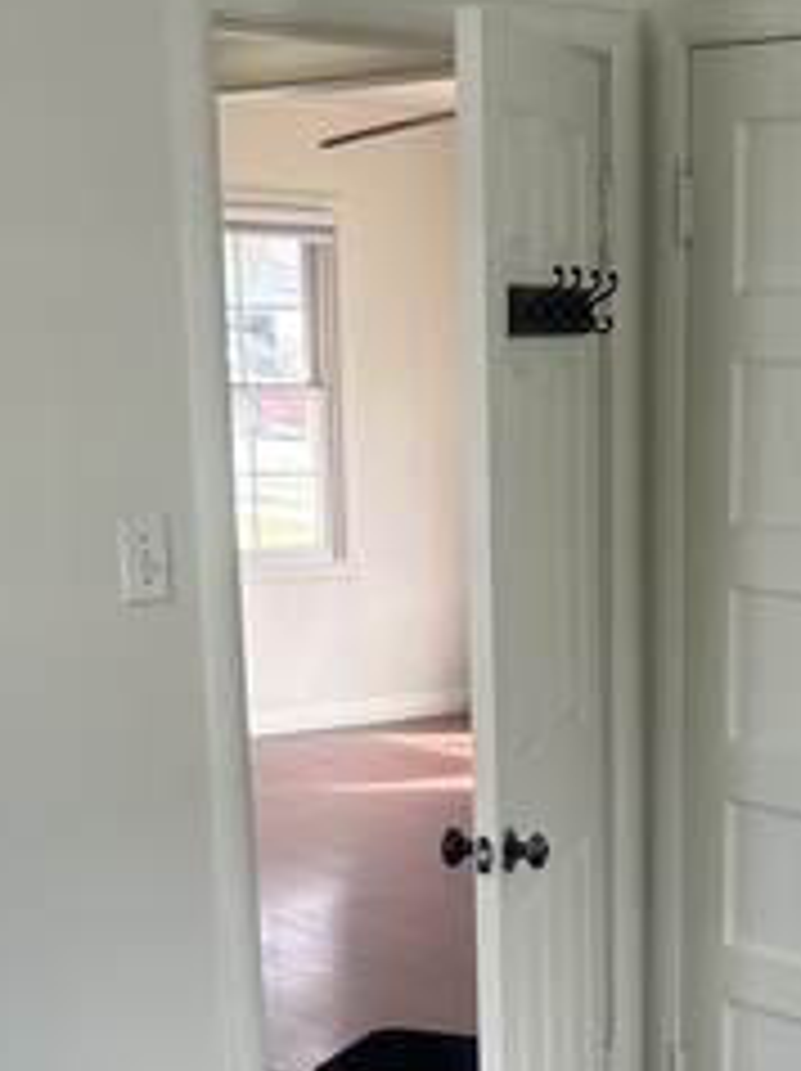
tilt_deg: -13.2
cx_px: 738
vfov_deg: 25.7
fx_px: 2256
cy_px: 1006
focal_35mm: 73
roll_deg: -0.1
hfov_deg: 19.7
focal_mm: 5.7
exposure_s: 1/120
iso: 50
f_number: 1.5
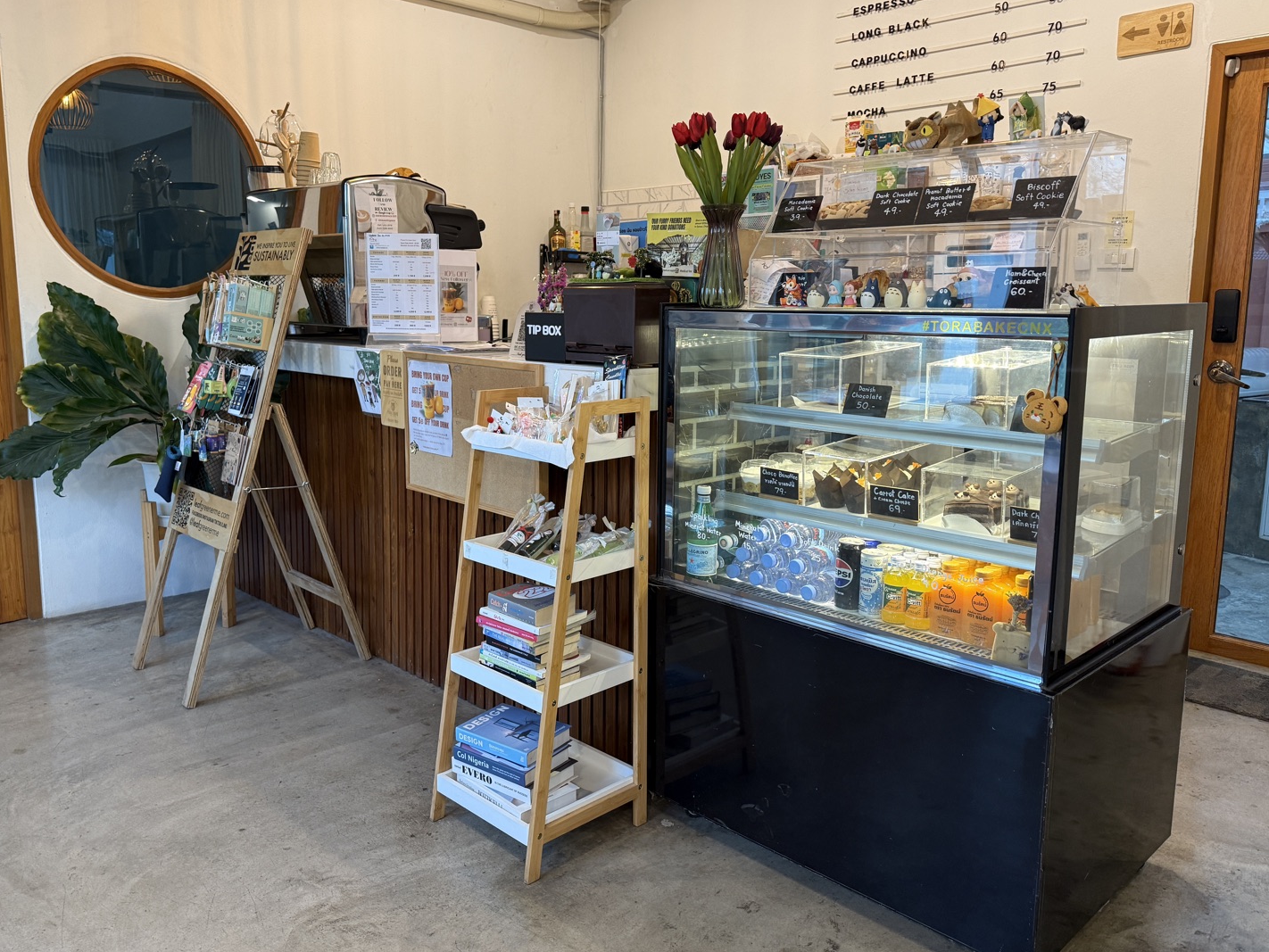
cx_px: 585
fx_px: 990
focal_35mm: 27
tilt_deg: -8.1
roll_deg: -0.4
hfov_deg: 65.2
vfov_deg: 51.3
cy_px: 446
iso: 160
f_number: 1.78
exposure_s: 1/50
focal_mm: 6.76
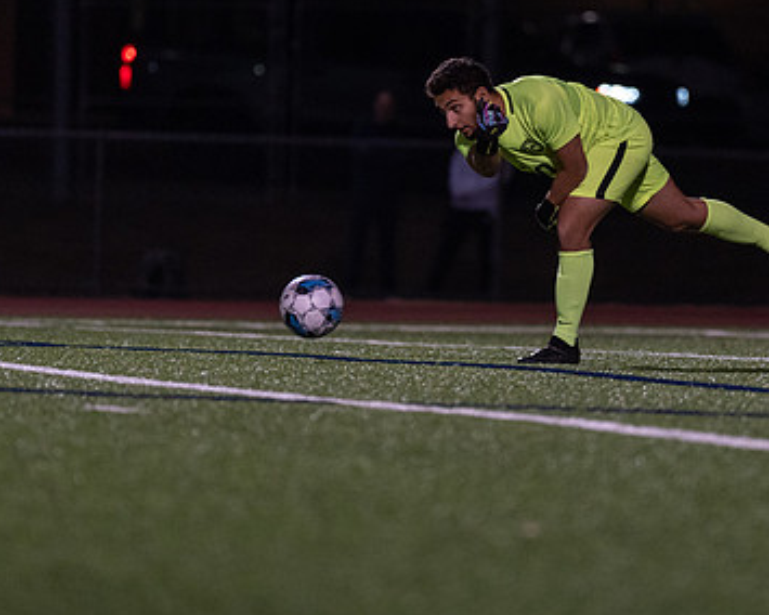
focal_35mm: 436
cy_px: 211
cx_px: 467
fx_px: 9923
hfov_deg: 4.4
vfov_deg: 3.6
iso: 2500
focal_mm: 200
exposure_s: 1/1000
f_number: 2.8
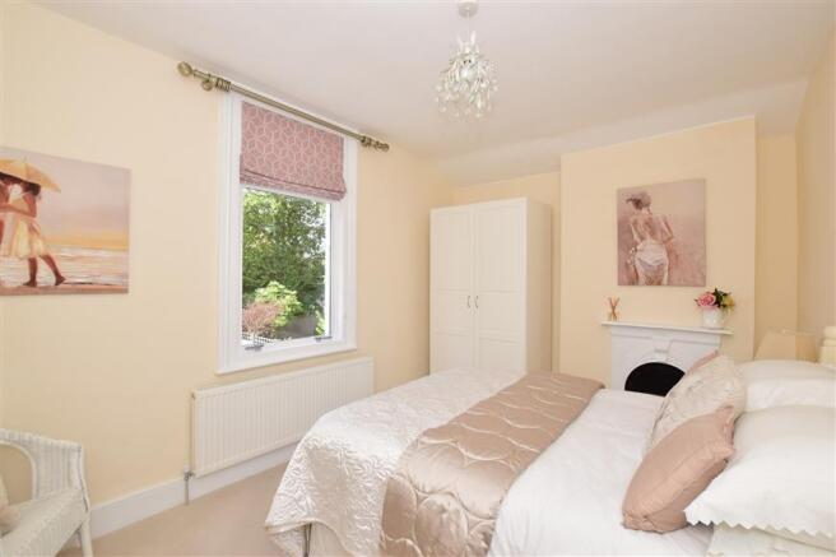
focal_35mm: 15
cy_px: 278
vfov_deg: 77.3
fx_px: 348
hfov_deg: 100.4
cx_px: 418
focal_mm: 10
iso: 400
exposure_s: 1/200
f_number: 7.1
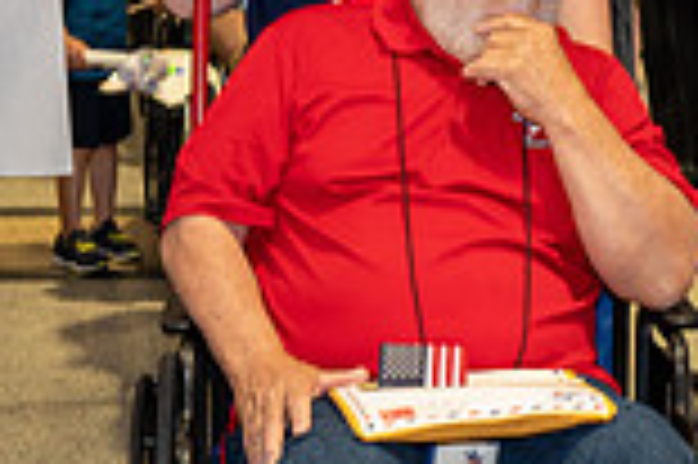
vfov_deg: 9.6
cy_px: 428
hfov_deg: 14.4
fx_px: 2750
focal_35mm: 142
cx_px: 225
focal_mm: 38
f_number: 5
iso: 1800
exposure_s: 1/40
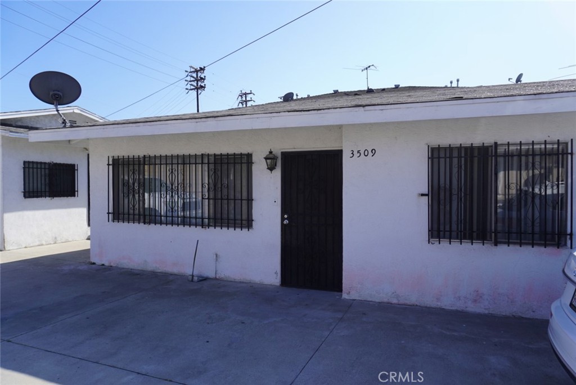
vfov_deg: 53.2
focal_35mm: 24
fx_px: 384
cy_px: 192
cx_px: 288
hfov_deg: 73.7
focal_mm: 16
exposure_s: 1/500
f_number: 5
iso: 100
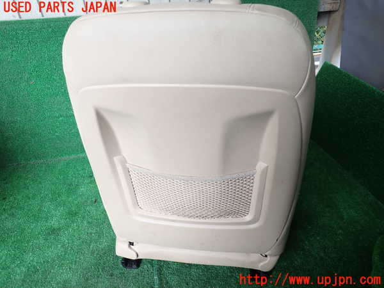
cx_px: 192
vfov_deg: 54.9
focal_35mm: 25
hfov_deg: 69.4
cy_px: 144
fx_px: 277
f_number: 2
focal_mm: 4.5
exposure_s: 1/80
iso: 100
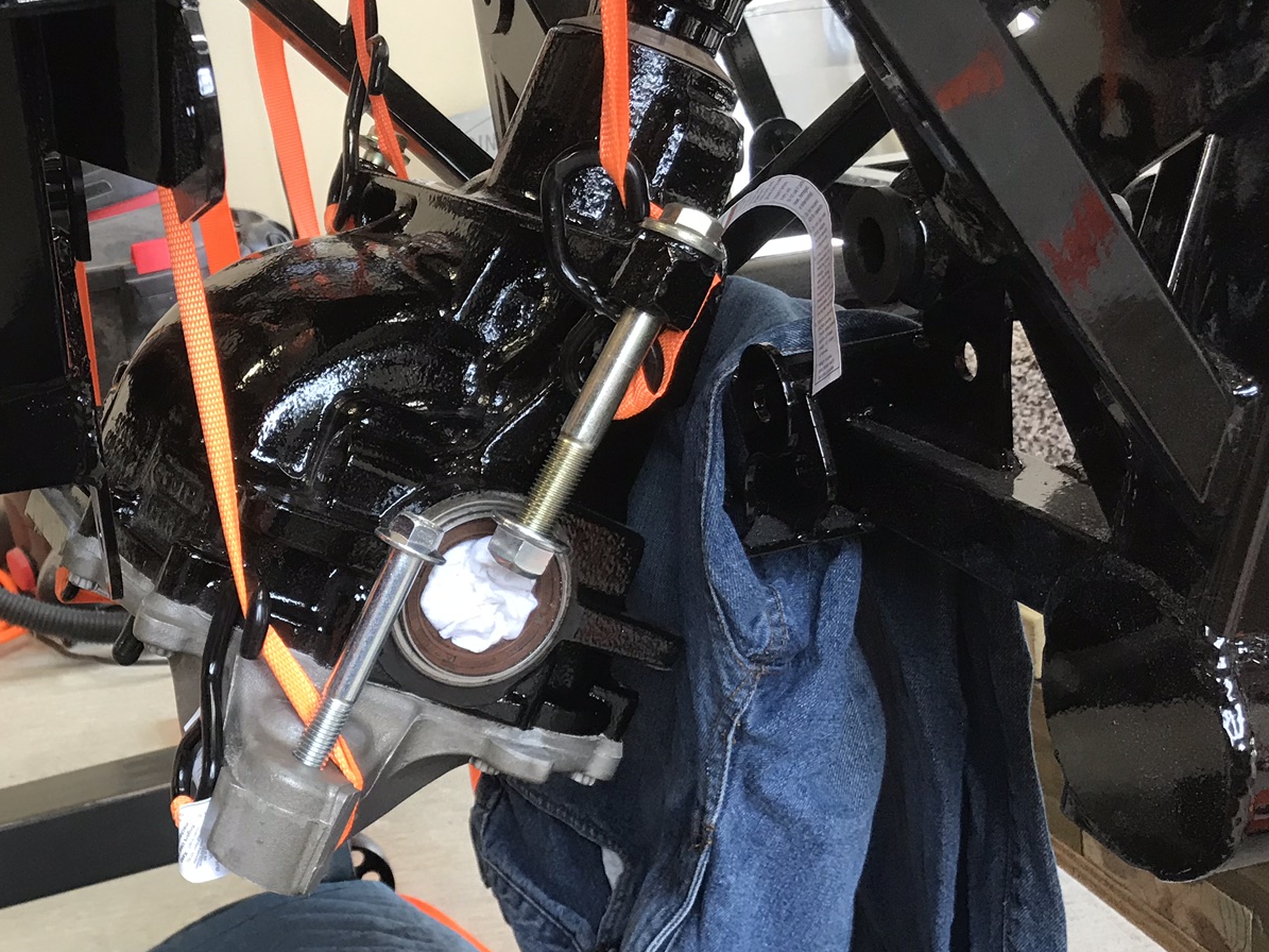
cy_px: 495
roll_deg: +6.7
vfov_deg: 30.3
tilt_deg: -16.9
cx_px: 260
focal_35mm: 48
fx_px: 1759
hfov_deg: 38.2
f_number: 1.8
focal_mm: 3.99
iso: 25
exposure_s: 1/30
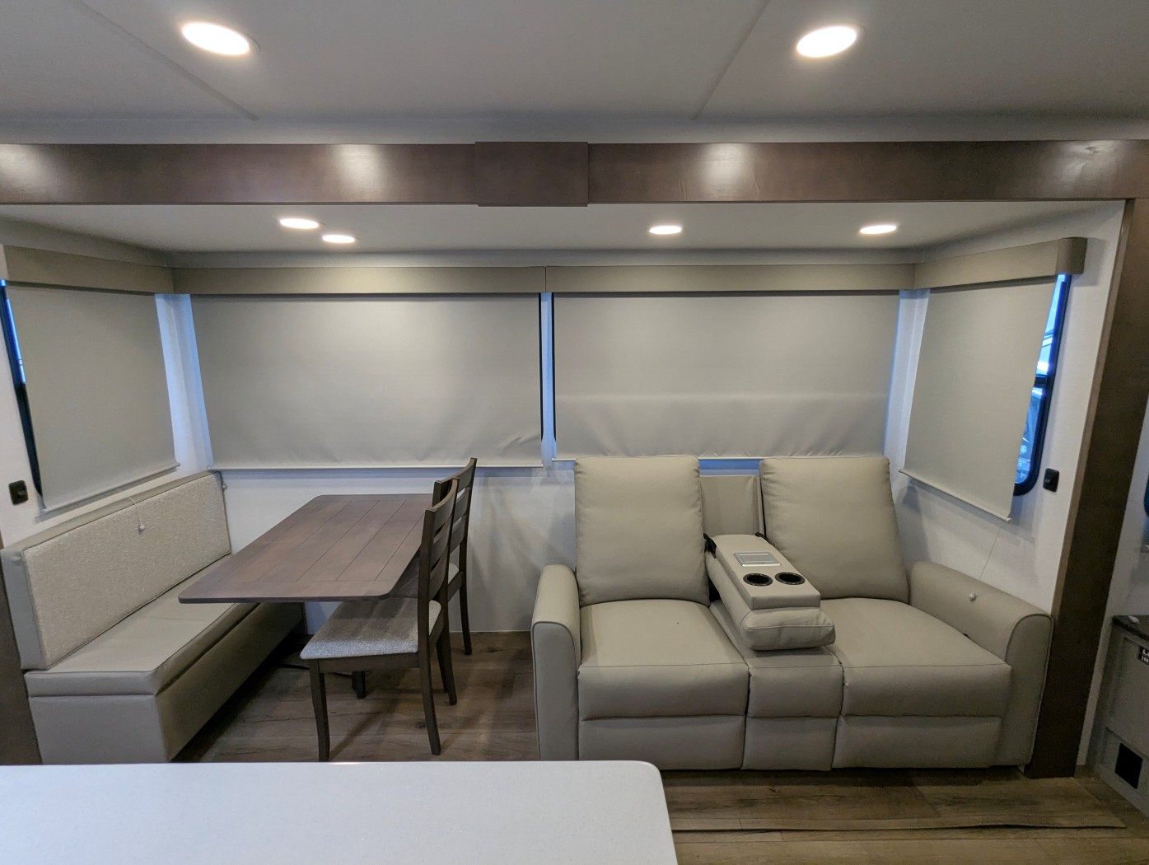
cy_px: 432
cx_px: 574
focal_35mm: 16
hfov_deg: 94.4
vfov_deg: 78.2
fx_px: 532
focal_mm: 2.35
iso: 185
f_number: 2.2
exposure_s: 1/130
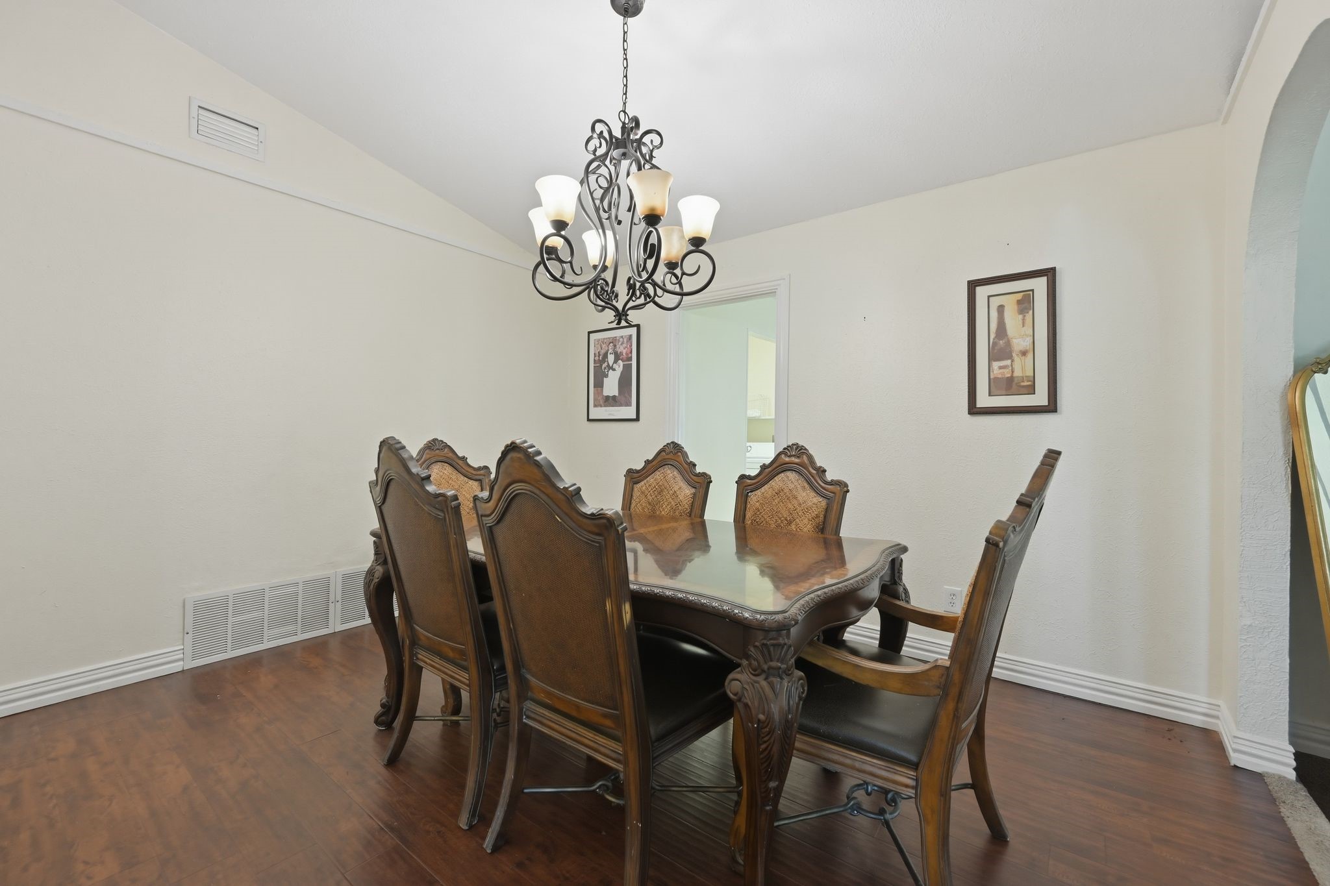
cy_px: 443
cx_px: 665
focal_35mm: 14
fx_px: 517
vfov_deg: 81.2
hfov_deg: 104.3
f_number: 8
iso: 500
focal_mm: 14
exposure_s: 1/6
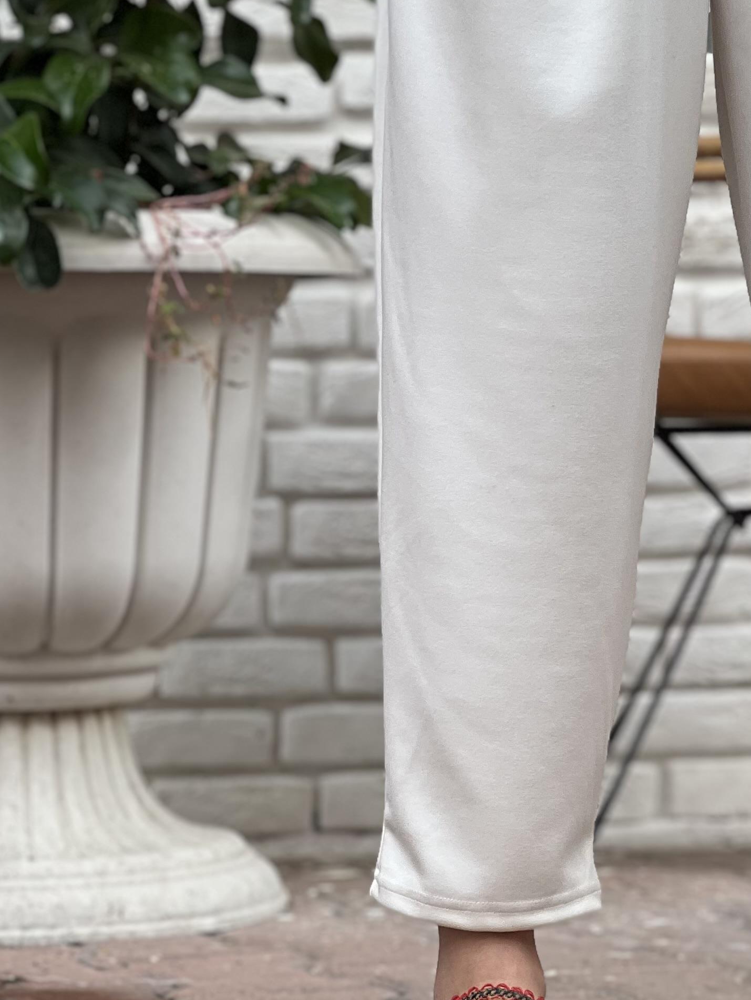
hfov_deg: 9.1
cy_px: 289
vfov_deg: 12.1
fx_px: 4715
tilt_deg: +2.9
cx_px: 635
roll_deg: -0.3
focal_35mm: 163
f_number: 2.8
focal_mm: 9
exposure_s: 1/121
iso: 20
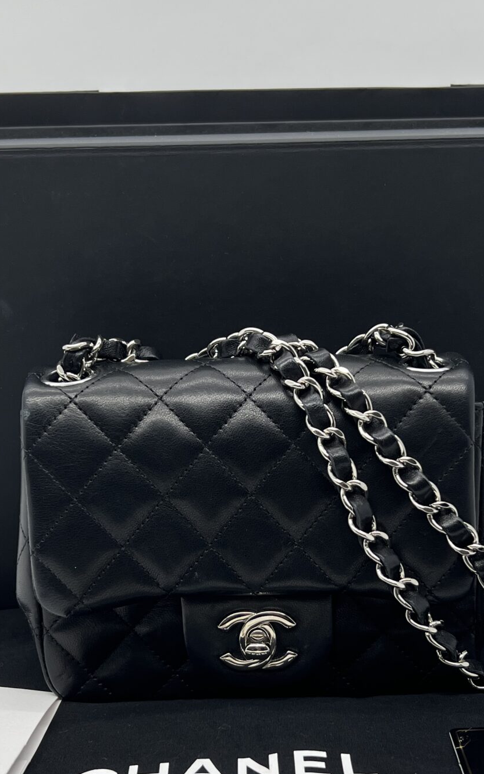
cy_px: 511
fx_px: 1118
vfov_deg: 37.8
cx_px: 255
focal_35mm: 53
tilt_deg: -15.6
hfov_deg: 24.4
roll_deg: +1.6
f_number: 1.5
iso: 40
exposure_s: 1/171
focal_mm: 5.7
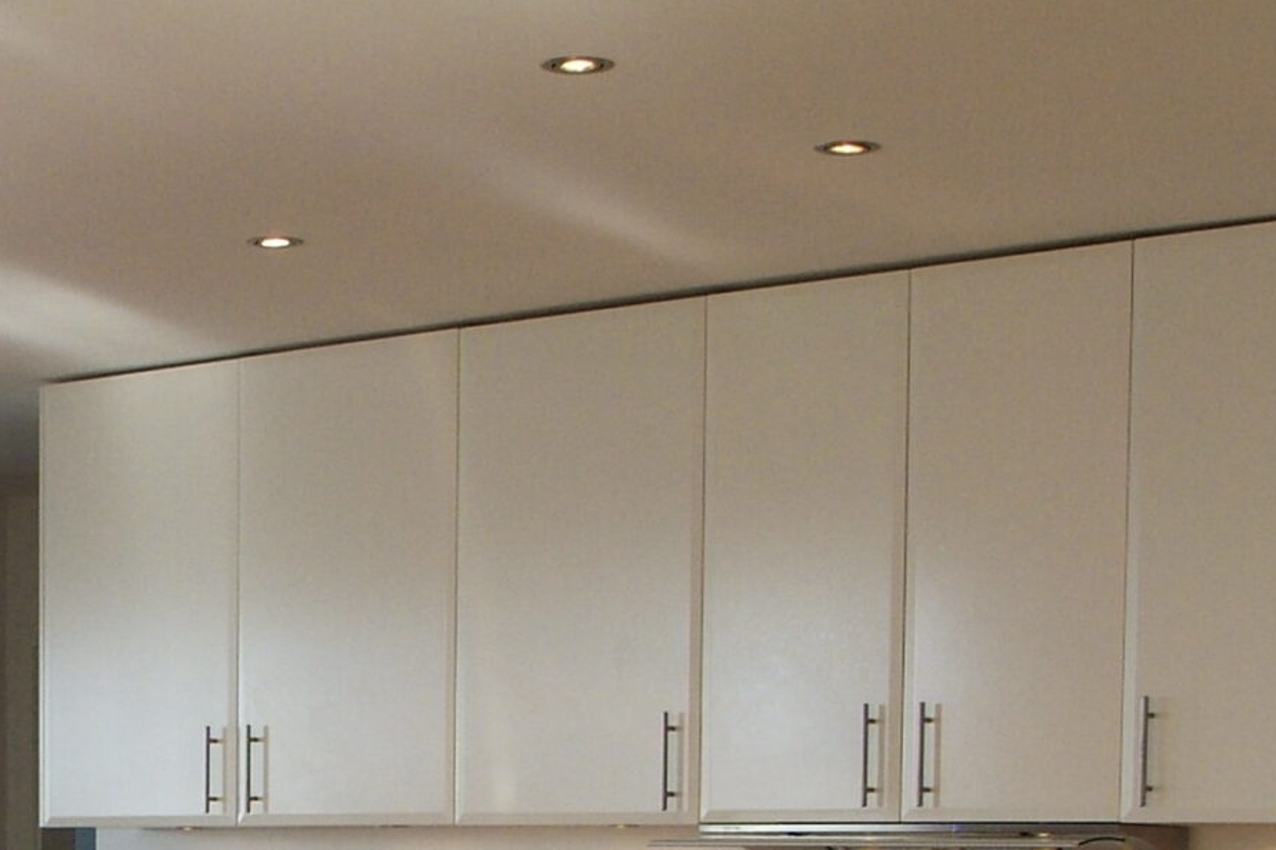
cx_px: 233
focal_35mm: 86
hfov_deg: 23.3
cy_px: 1189
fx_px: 3047
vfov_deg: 15.0
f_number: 6.7
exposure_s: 1/90
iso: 800
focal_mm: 20
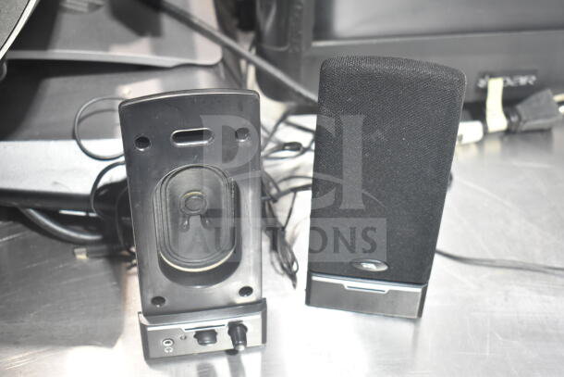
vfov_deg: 23.8
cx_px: 282
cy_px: 188
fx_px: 893
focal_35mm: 57
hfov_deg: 35.0
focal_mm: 38
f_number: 4.8
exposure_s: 1/60
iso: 1800
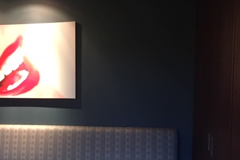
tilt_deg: -5.8
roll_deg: -0.3
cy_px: 110
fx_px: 360
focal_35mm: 54
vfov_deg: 24.9
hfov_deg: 35.9
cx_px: 54
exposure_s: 1/30
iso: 200
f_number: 2.2
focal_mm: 4.15
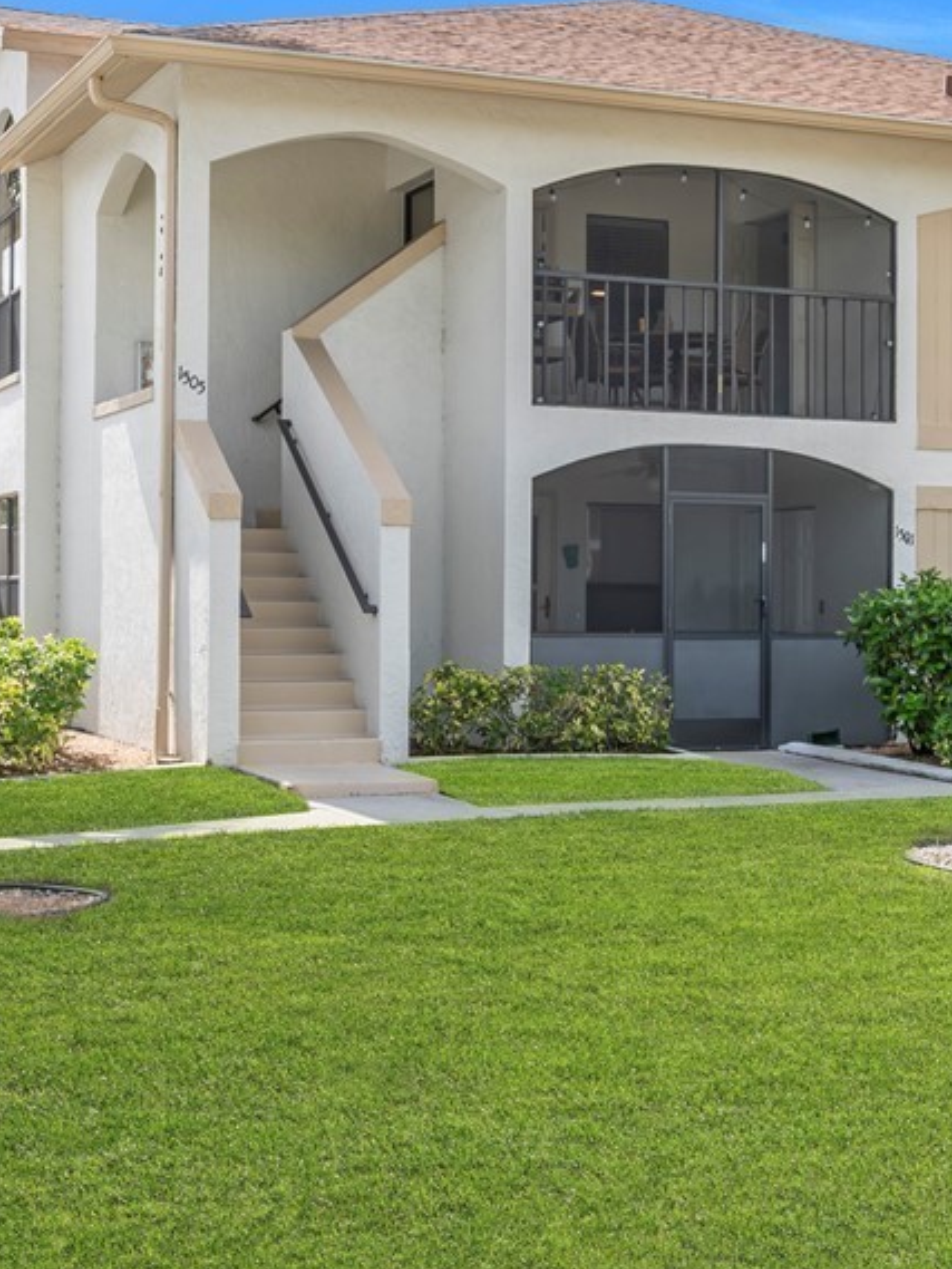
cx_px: 349
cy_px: 556
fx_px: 2016
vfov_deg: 34.9
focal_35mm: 55
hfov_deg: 26.5
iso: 100
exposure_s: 1/200
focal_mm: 20
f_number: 7.1
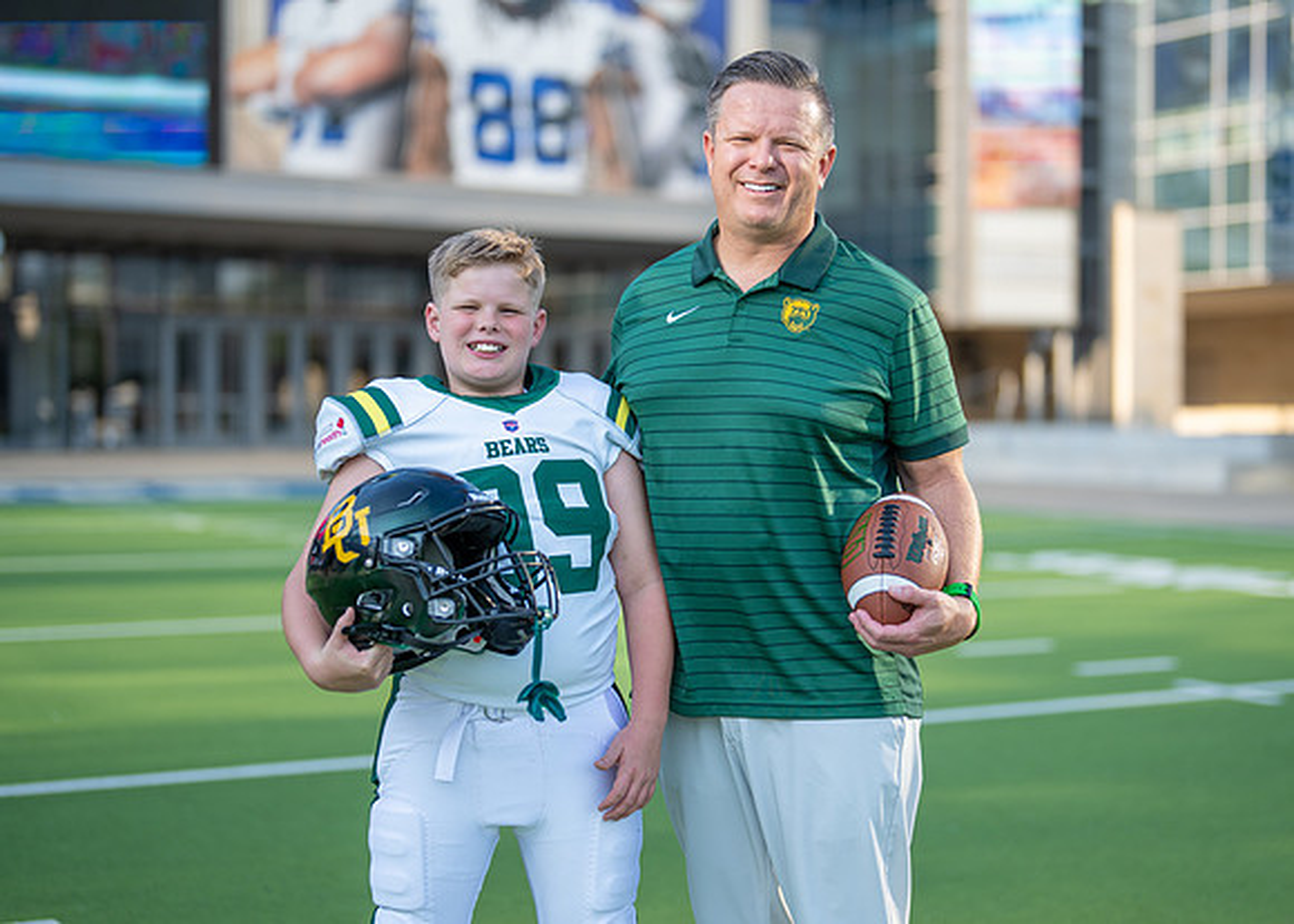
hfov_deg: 31.3
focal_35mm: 63
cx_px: 702
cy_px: 452
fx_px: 2307
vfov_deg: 22.6
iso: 100
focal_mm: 50
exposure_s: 1/2500
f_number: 1.2
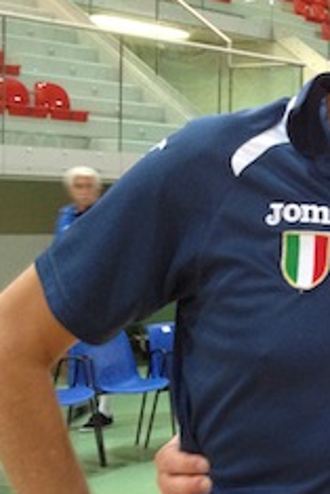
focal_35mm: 93
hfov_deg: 13.4
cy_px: 265
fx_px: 1277
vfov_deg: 21.9
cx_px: 565
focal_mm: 4.28
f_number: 2.4
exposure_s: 1/20
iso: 200
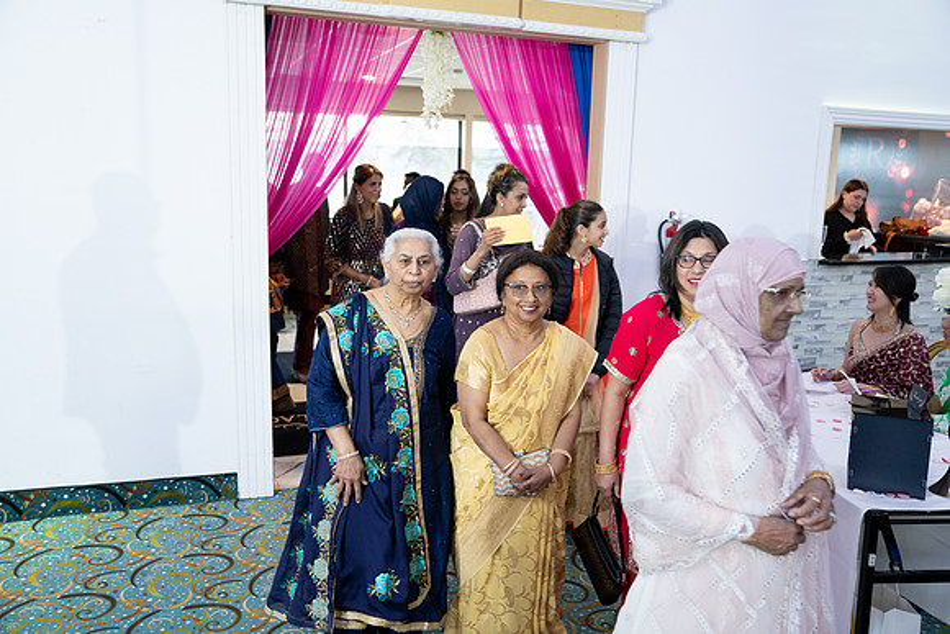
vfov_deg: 42.3
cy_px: 317
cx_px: 475
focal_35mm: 31
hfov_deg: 60.3
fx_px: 818
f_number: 2.8
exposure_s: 1/125
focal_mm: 31
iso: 1600
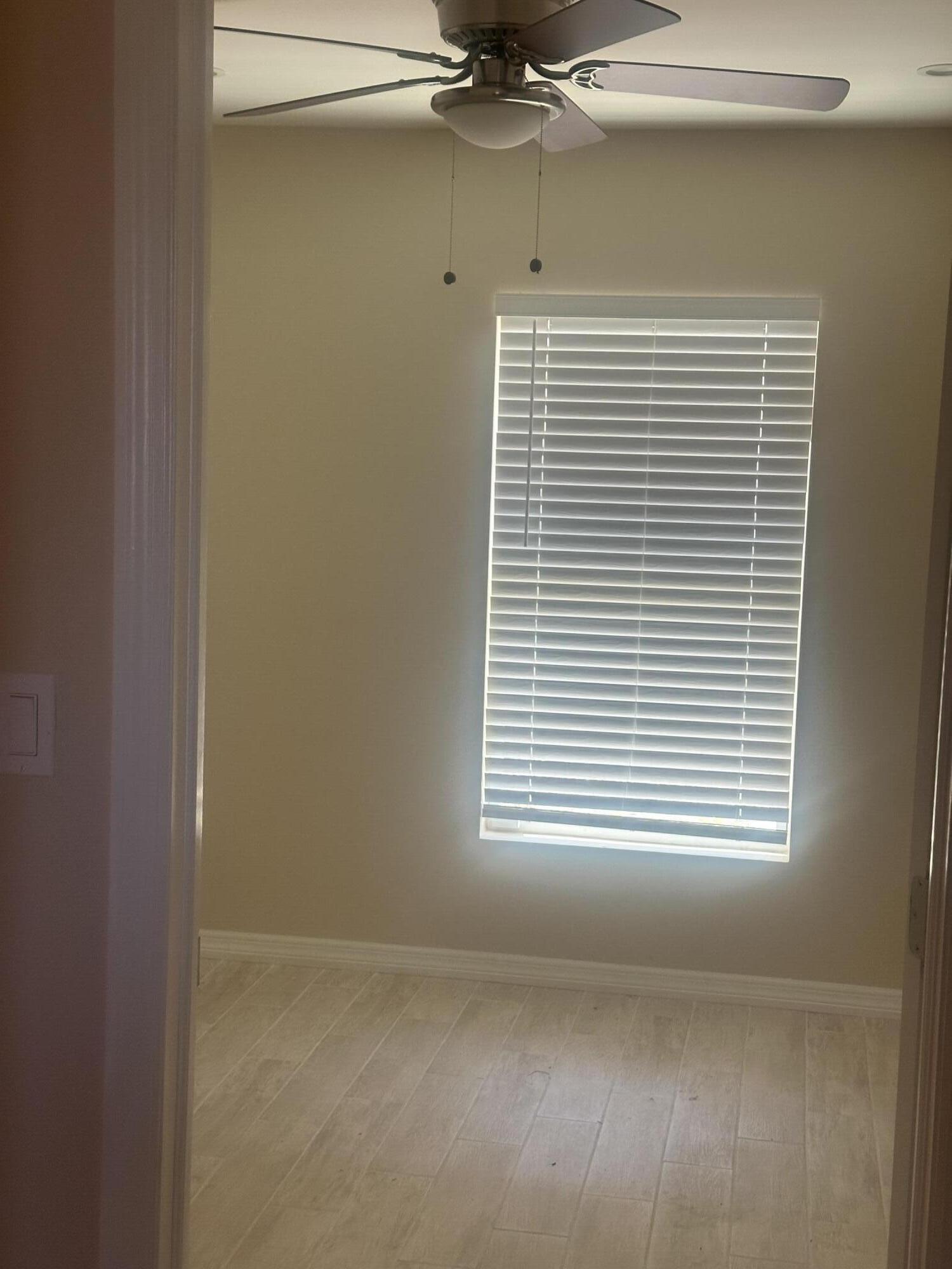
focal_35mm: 48
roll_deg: -2.8
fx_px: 1760
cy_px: 634
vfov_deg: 39.7
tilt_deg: -6.6
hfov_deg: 30.3
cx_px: 476
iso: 125
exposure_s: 1/120
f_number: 1.78
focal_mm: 6.86
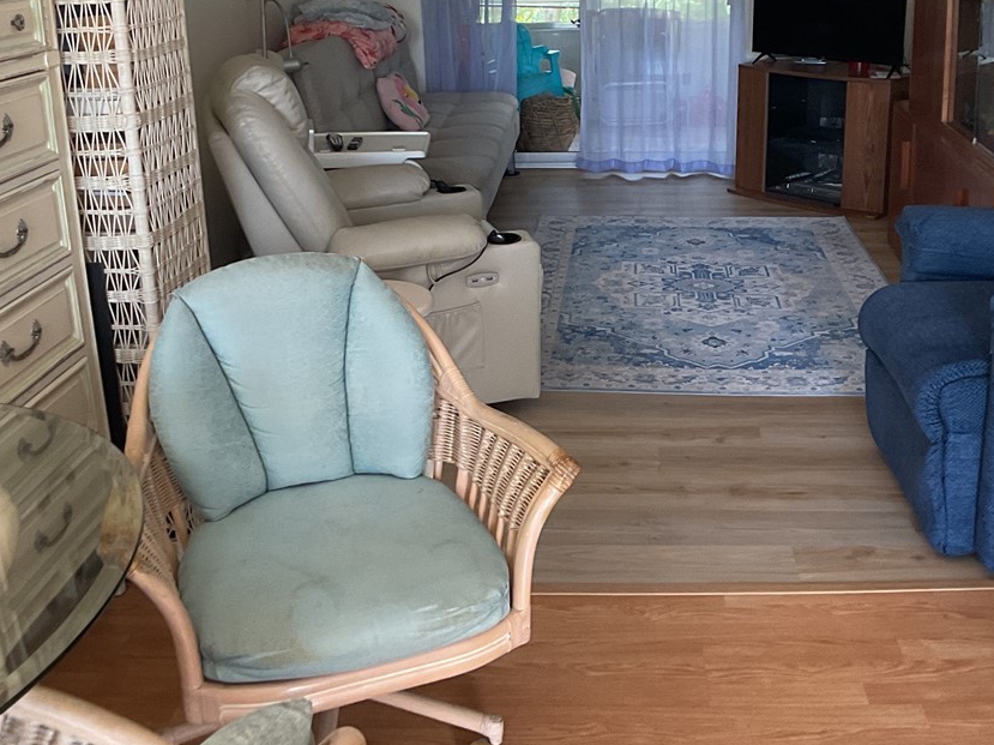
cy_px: 245
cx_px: 578
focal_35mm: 56
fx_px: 1607
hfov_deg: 34.3
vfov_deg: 25.9
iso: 100
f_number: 1.8
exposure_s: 1/60
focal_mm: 3
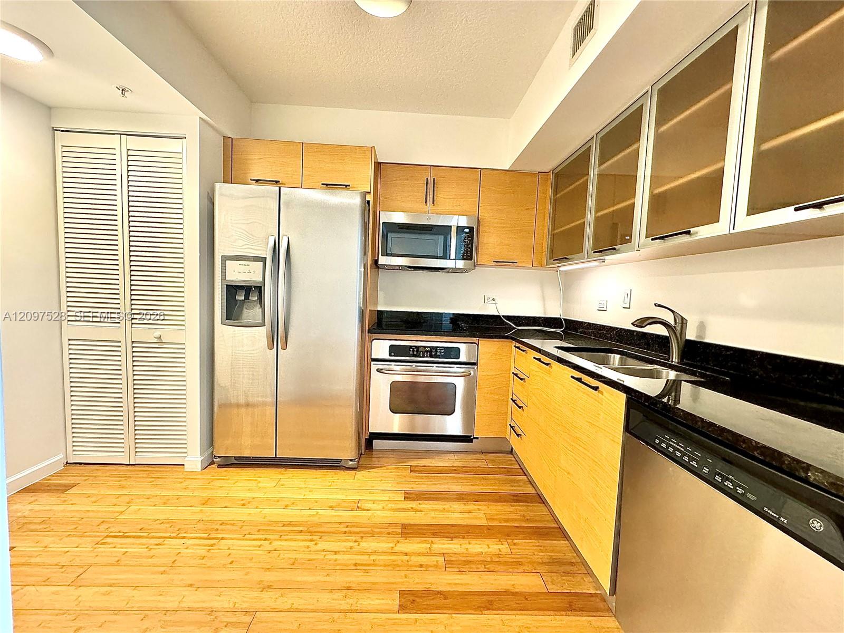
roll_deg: -3.1
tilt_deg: -4.8
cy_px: 316
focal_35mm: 14
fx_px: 341
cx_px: 422
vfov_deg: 85.7
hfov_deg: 102.1
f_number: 2.2
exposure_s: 1/60
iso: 400
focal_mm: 2.22
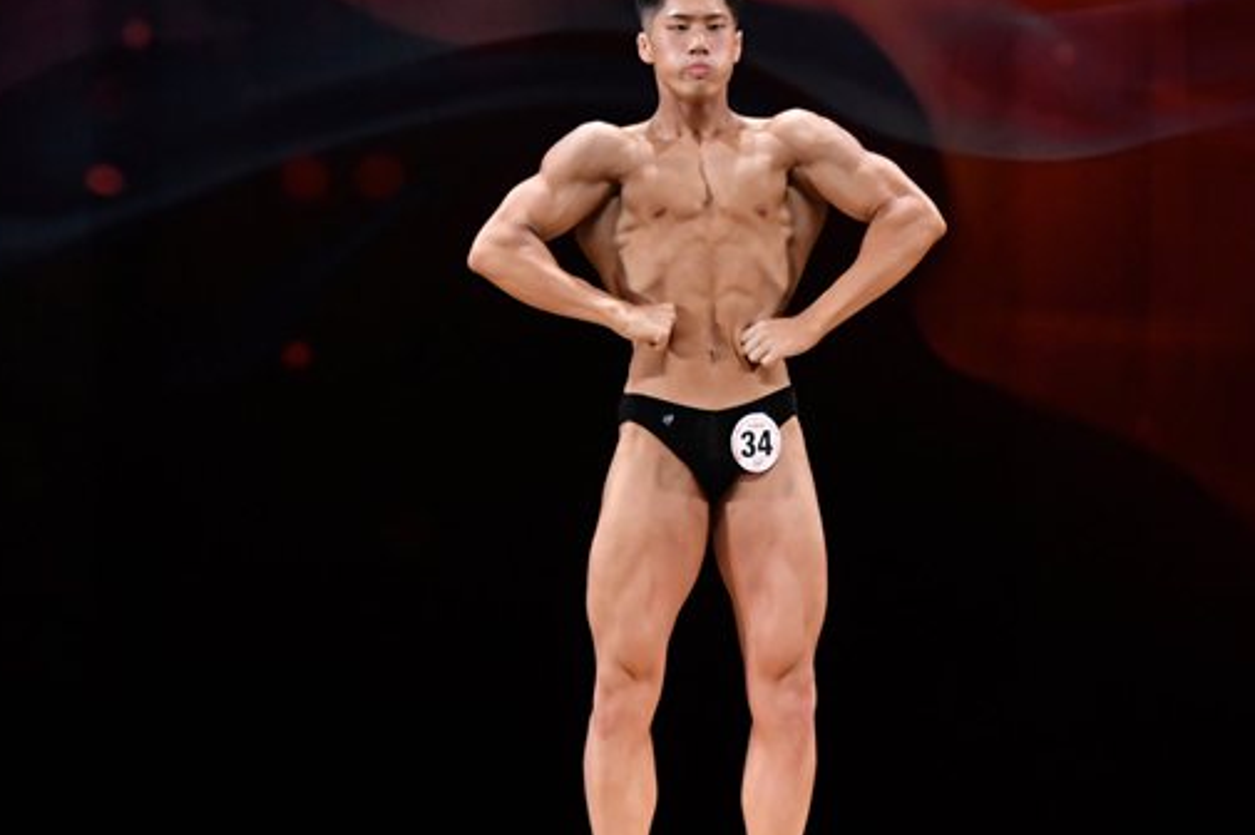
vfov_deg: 4.1
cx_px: 727
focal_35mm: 333
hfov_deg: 6.2
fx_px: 11601
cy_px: 388
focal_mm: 145
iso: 3200
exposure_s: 1/400
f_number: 5.6
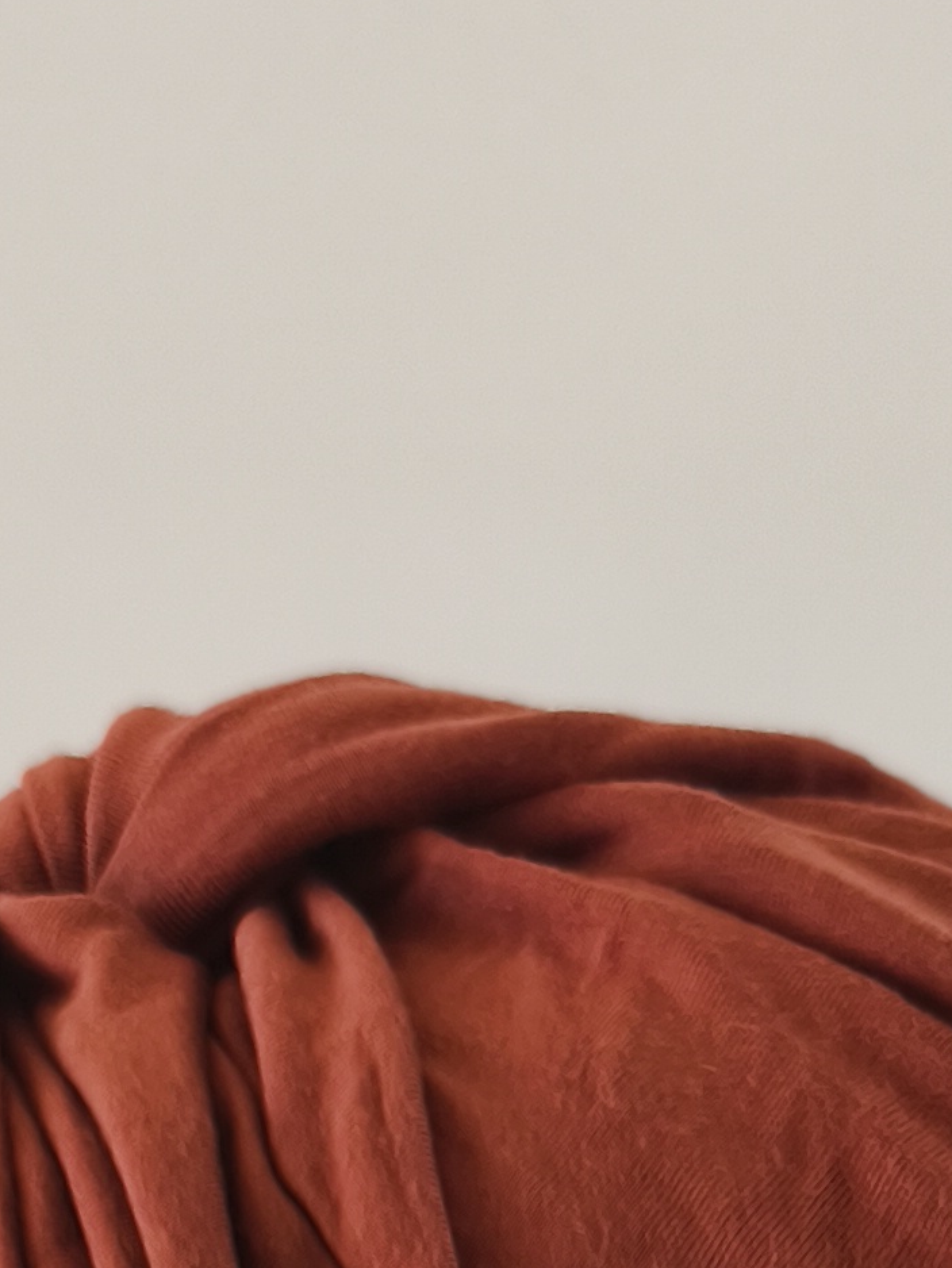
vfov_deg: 15.5
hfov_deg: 14.8
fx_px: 3665
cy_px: 2556
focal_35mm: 100
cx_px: 567
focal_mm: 6.14
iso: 125
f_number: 1.65
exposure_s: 1/100
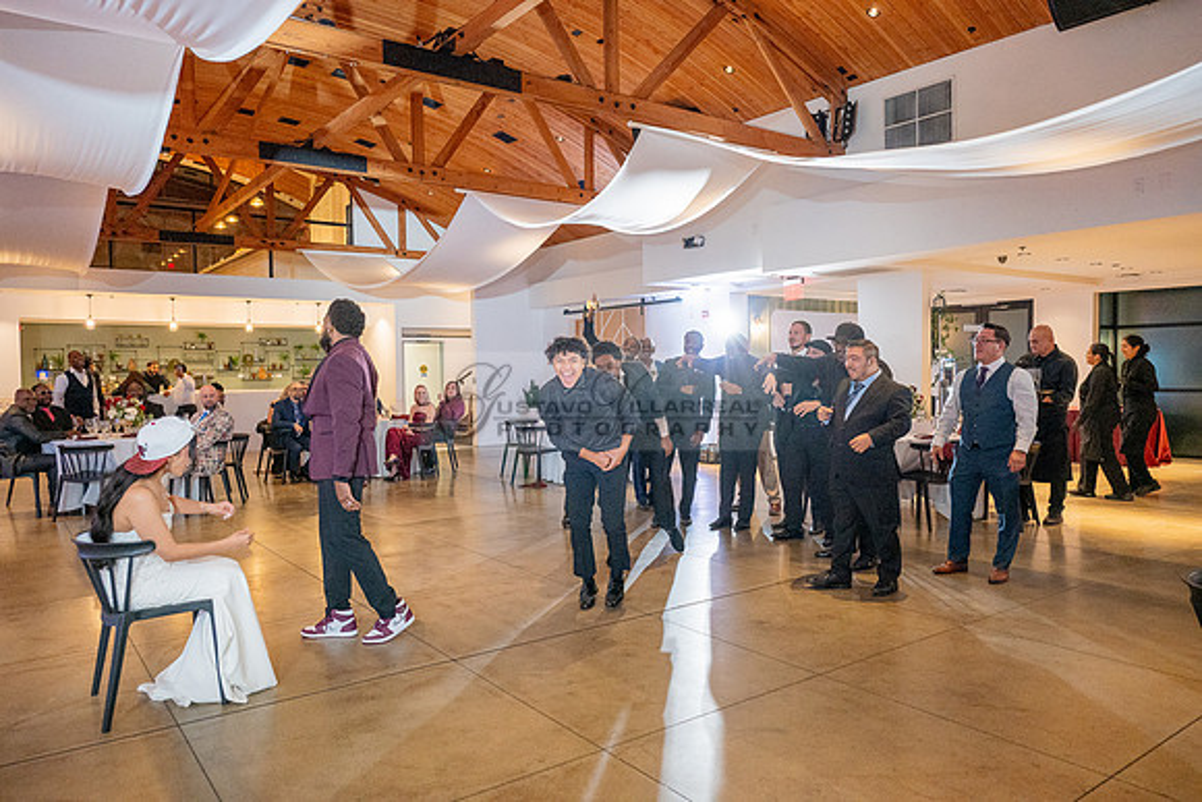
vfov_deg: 49.6
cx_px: 601
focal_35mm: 26
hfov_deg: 69.4
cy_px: 401
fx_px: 868
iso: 3200
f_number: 4
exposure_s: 1/200
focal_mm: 26
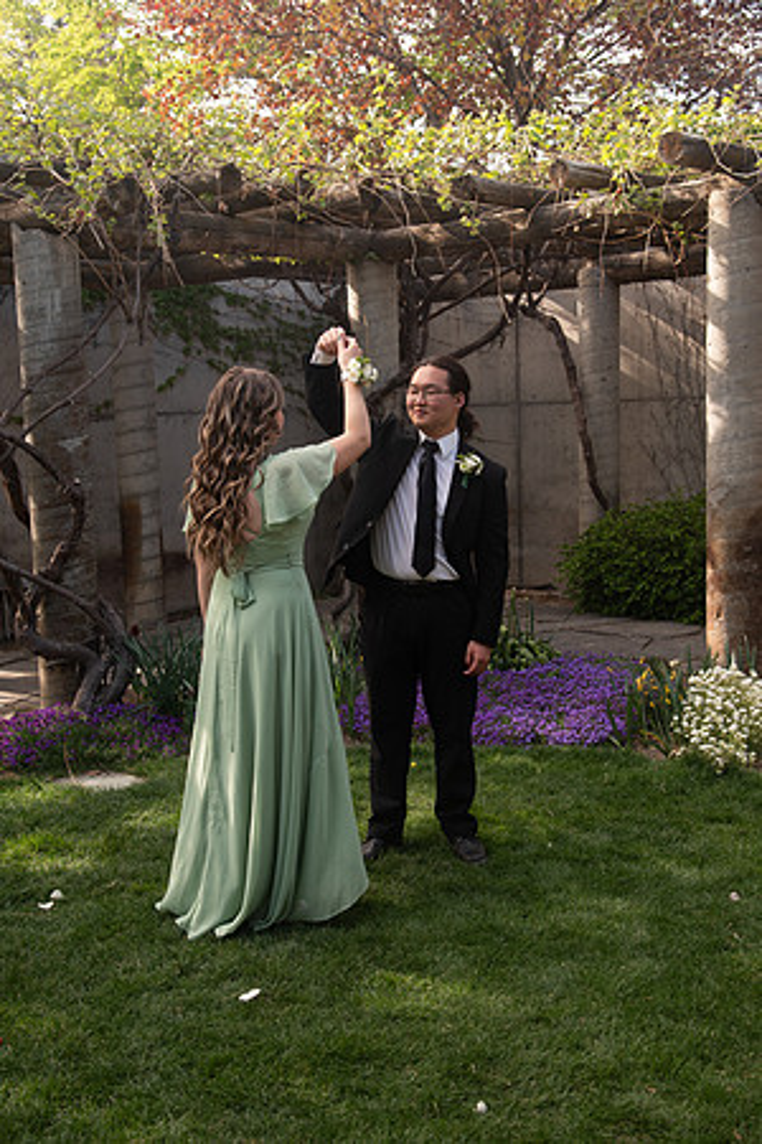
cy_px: 572
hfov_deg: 30.5
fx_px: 1397
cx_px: 381
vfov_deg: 44.5
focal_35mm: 44
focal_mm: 44
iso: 250
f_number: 5.6
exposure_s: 1/125
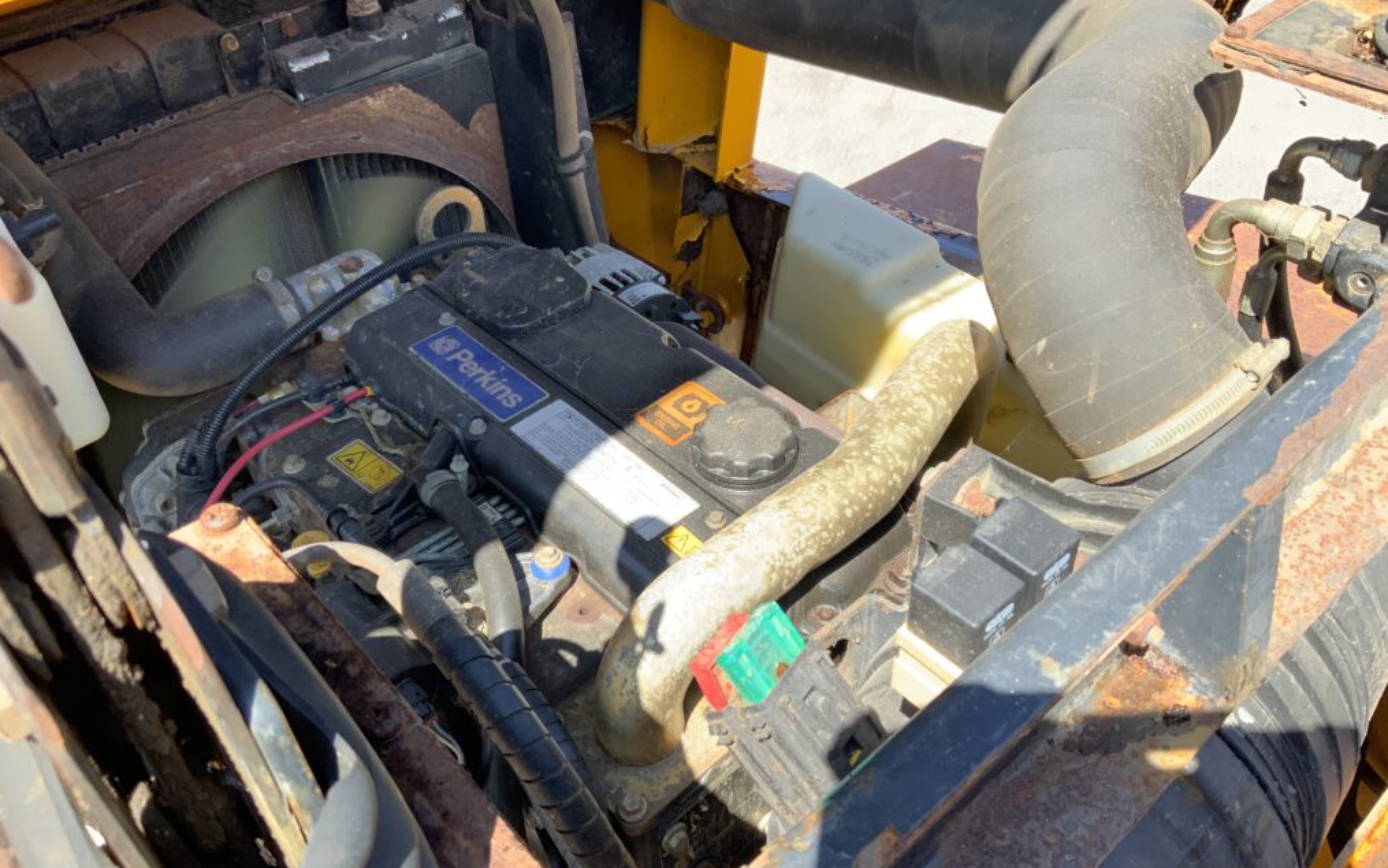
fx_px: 1173
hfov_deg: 61.2
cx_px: 693
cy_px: 402
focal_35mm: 31
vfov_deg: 40.6
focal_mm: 3
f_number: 1.8
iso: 16
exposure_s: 1/299
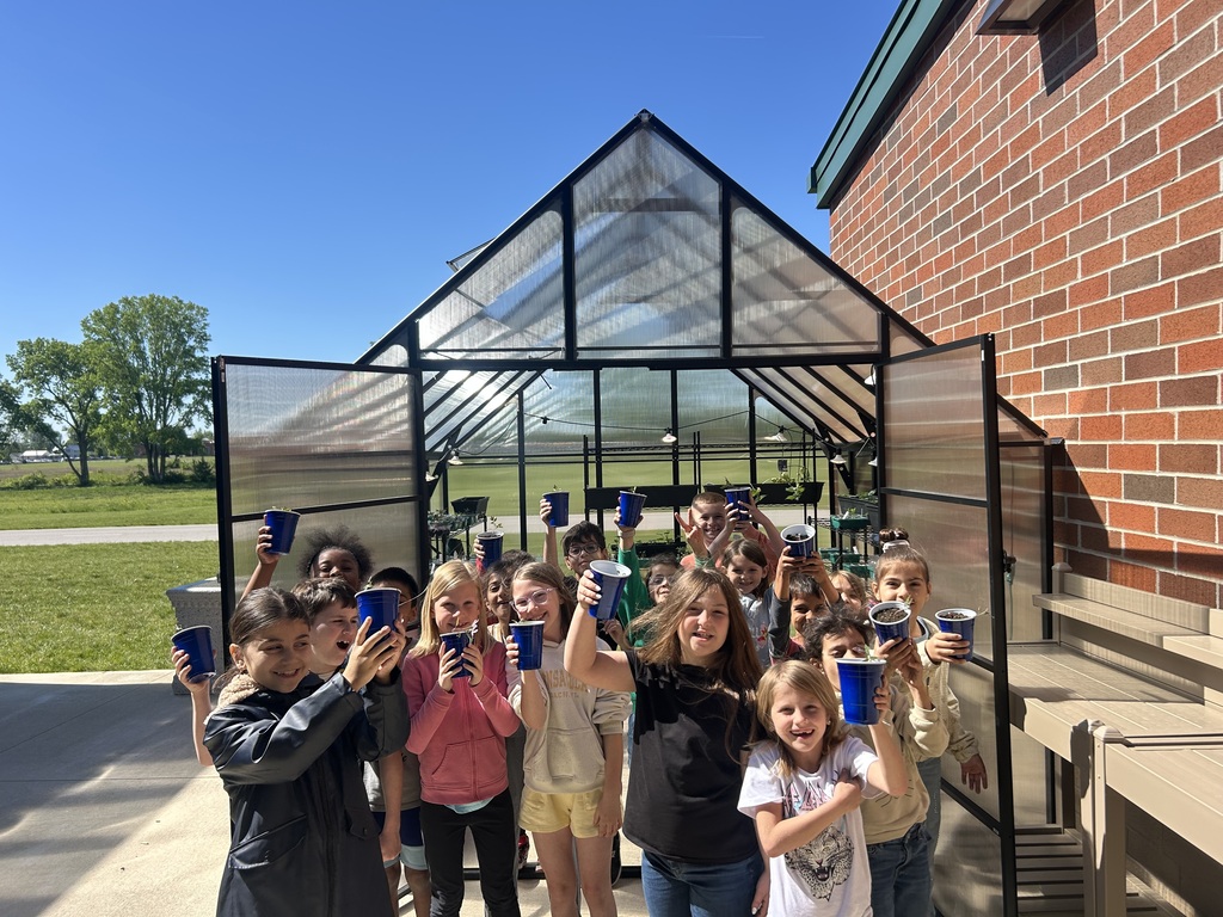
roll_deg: +1.0
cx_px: 612
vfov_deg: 53.1
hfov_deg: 67.3
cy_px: 458
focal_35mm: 26
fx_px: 919
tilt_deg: -2.8
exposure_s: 1/2632
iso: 50
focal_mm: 5.7
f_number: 1.5
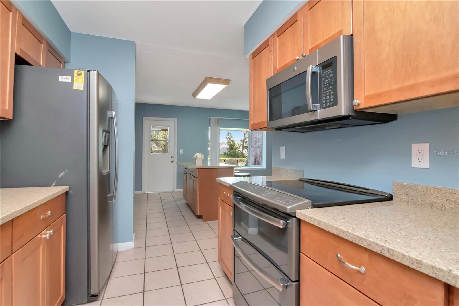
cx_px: 230
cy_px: 153
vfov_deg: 72.0
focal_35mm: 16
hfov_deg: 95.0
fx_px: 210
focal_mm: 11
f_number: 7.1
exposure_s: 1/125
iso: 2000
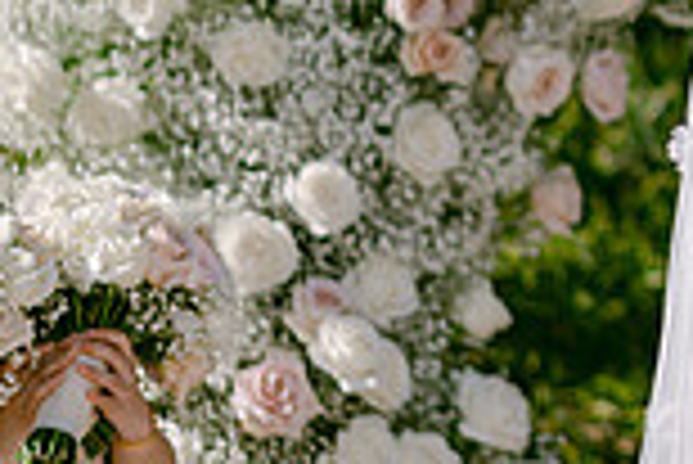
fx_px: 7630
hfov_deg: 5.2
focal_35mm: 396
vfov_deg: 3.5
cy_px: -101
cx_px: 1053
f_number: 1.4
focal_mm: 105
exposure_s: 1/10000
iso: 100
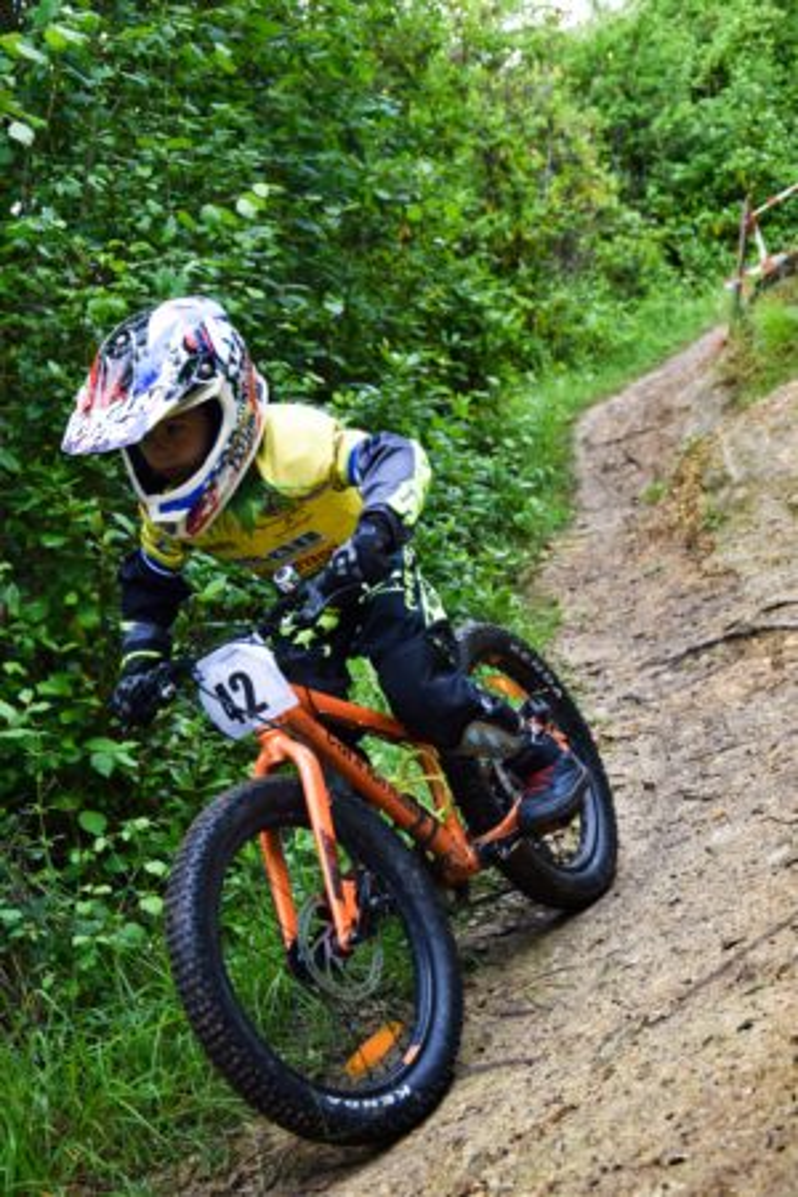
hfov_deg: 18.9
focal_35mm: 72
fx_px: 2394
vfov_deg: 28.1
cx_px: 399
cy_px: 598
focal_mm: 48
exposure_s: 1/1000
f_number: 4.8
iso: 800
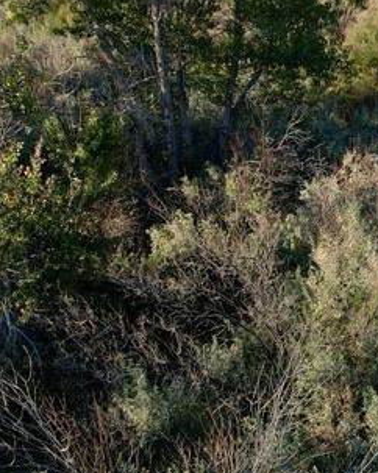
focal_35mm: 74
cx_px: 572
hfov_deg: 18.3
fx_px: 1036
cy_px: 236
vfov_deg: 25.7
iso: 100
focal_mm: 8.38
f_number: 2.8
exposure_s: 1/1250
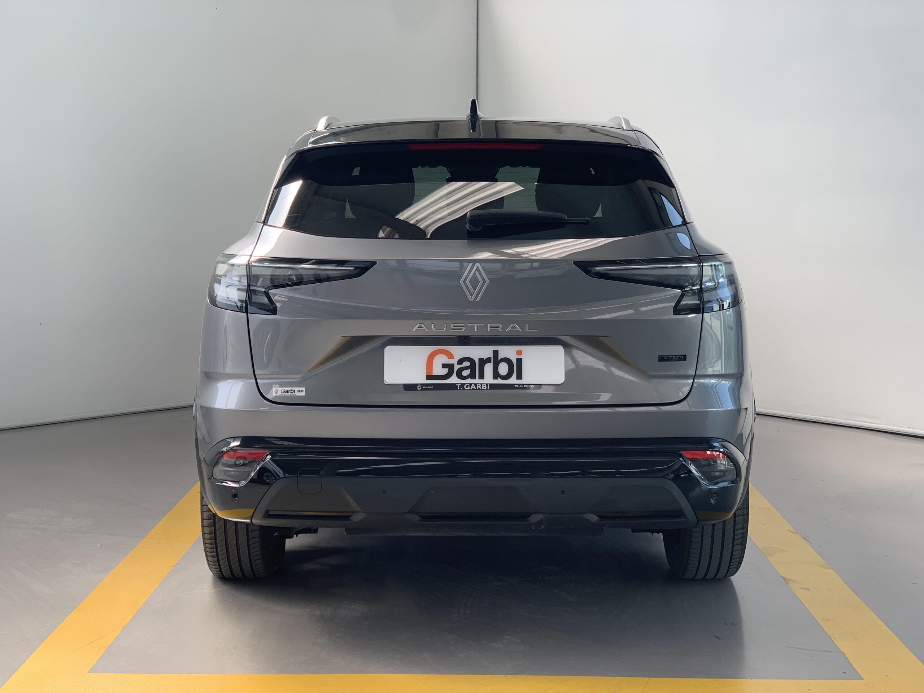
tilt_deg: -6.1
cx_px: 462
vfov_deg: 28.0
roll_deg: -1.2
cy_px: 346
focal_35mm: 52
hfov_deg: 36.8
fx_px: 1388
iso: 16
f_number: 2.4
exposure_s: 1/118
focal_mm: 6
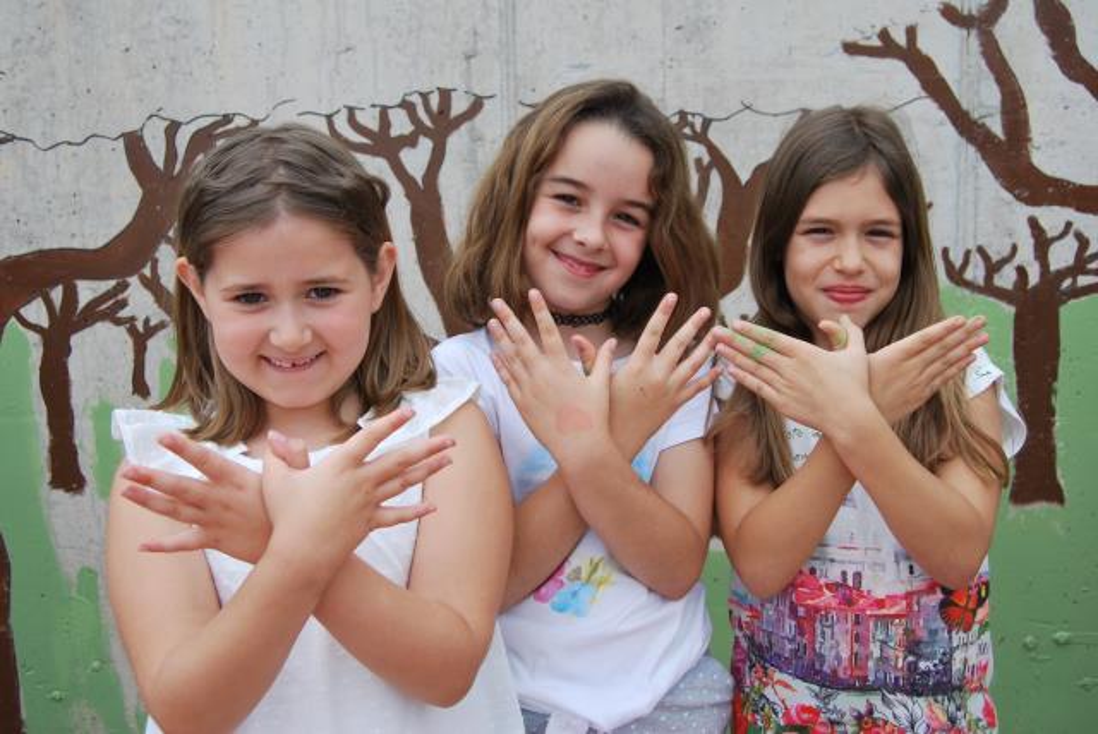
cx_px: 549
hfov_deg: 49.5
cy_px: 367
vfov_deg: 34.3
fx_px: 1191
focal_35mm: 39
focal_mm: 26
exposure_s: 1/200
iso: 100
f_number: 7.1
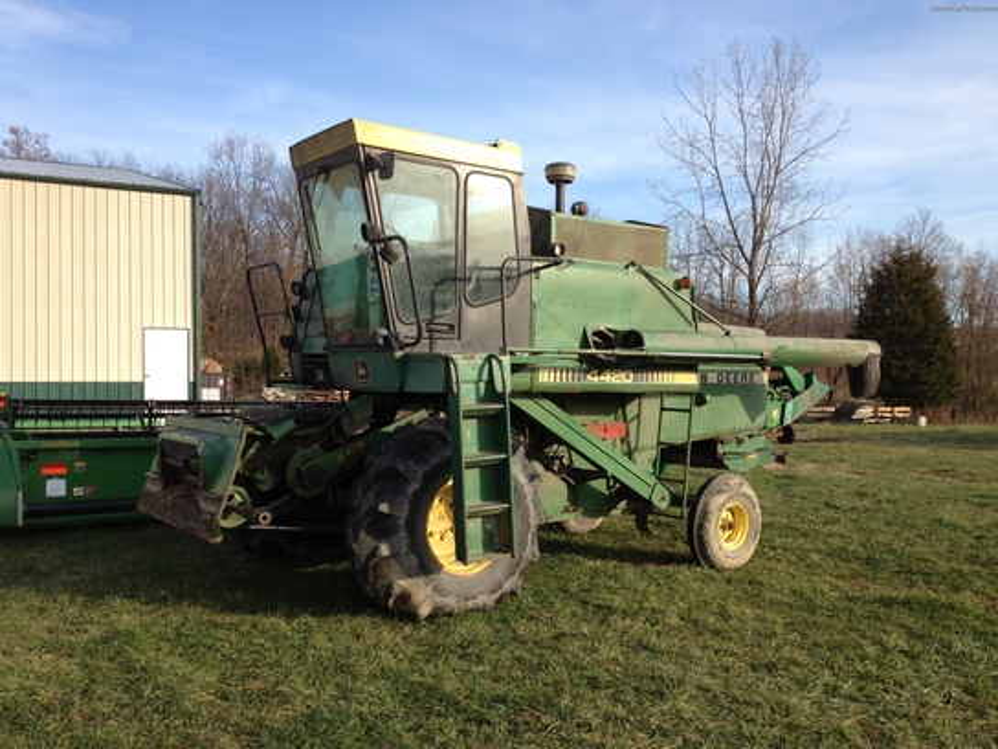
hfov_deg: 52.6
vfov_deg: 40.7
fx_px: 1009
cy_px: 374
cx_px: 499
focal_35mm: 35
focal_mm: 4.28
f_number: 2.4
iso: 50
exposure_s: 1/665
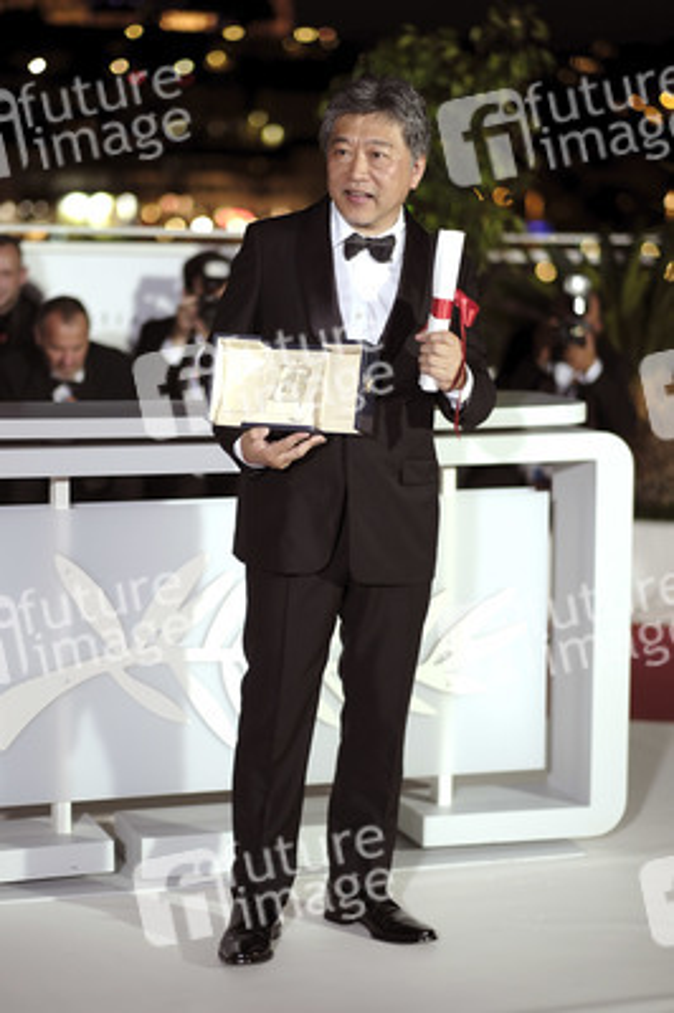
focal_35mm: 84
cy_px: 506
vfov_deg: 24.2
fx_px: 2363
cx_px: 337
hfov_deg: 16.2
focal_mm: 56
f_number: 1.2
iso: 500
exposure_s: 1/160
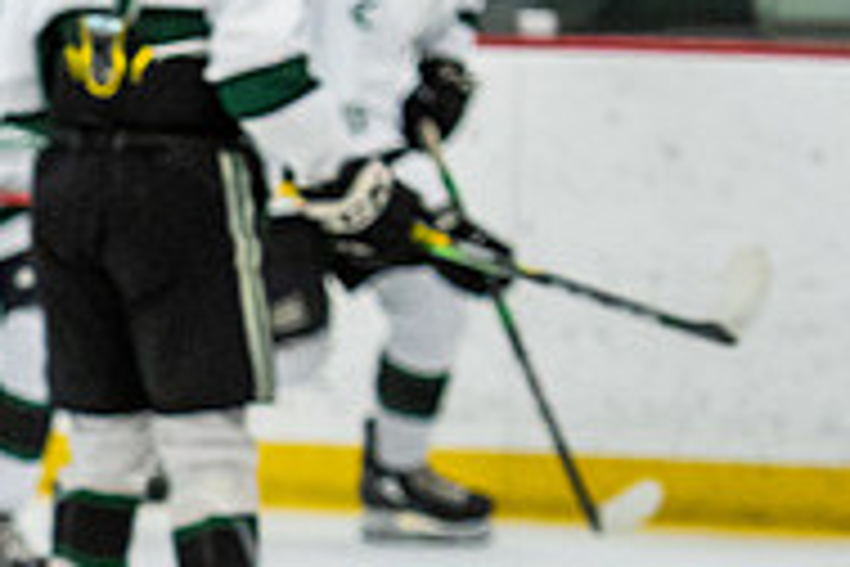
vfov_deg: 2.1
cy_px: 639
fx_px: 15724
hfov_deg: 3.1
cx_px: -569
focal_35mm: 666
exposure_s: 1/640
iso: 1250
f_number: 2.8
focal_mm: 116
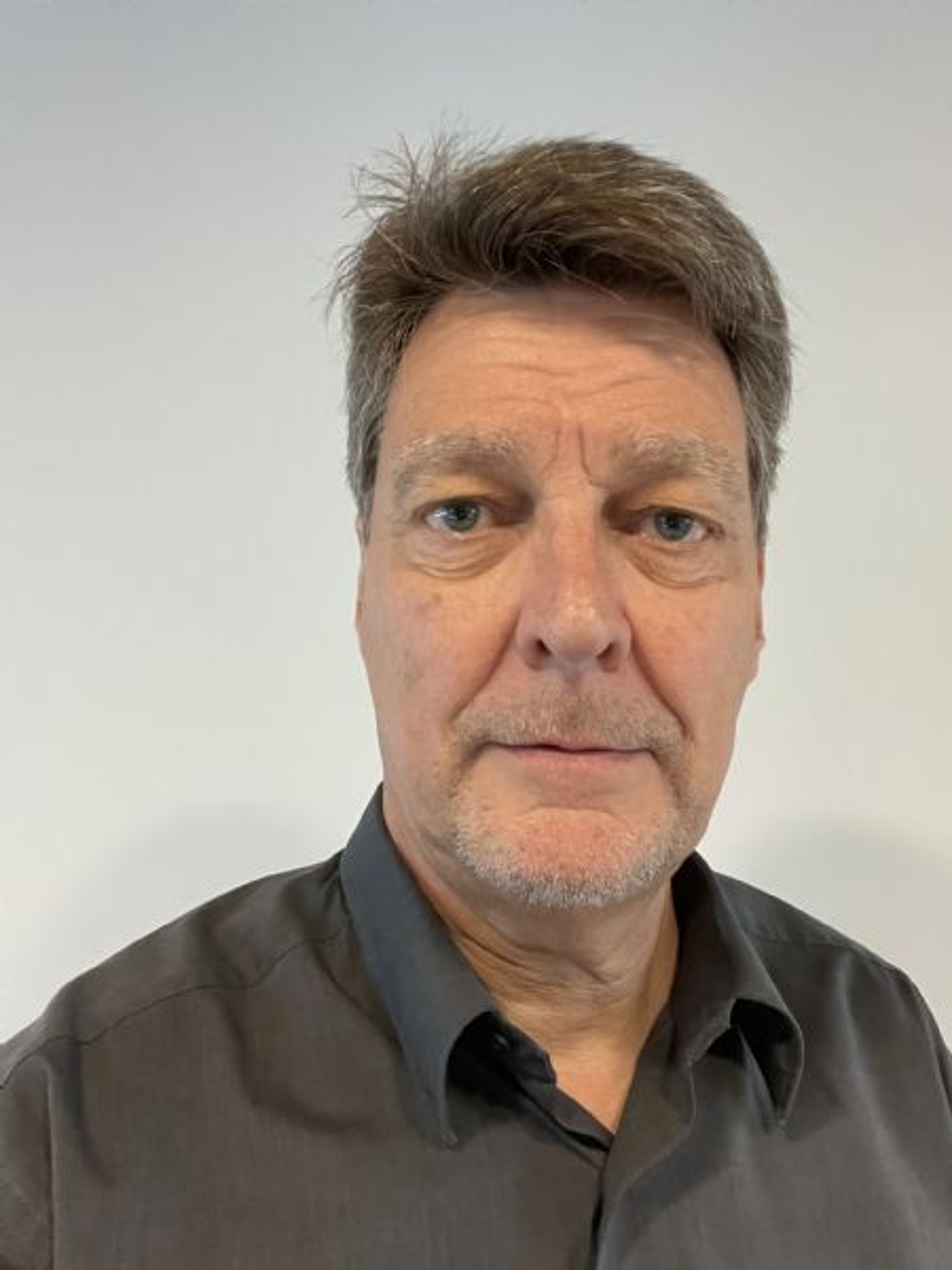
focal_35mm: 30
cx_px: 476
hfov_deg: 46.8
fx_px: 1100
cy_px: 635
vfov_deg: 60.0
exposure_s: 1/45
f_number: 2.2
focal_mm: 2.71
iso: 400
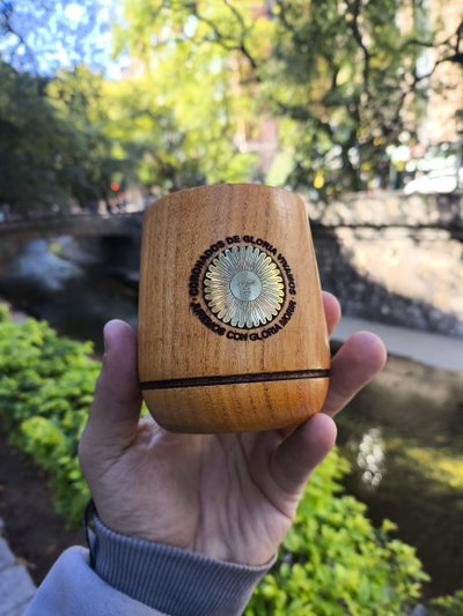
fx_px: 446
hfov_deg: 54.9
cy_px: 308
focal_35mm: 25
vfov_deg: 69.4
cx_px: 232
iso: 50
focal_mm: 4.71
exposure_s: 1/123
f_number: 1.7
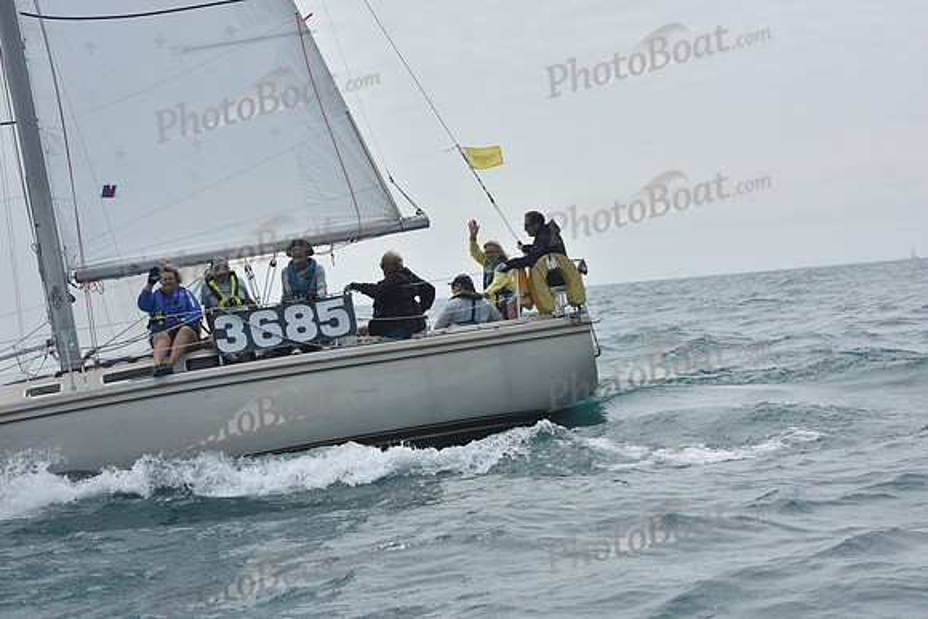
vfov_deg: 14.4
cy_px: 310
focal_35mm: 95
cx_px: 464
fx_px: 2449
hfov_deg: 21.5
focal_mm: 95
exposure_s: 1/800
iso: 250
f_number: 11
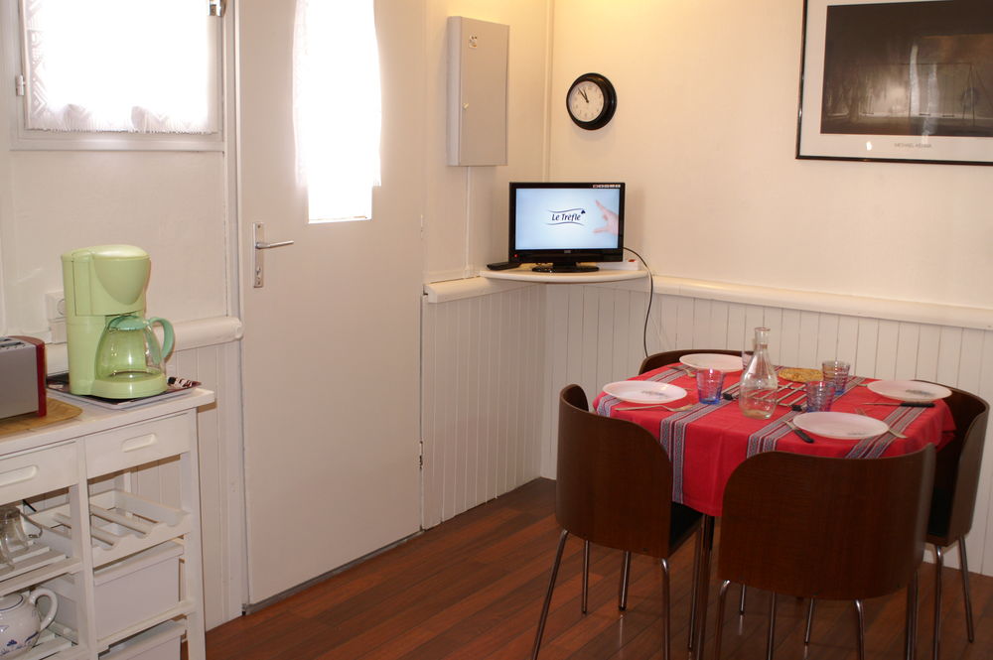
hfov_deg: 49.6
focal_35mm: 39
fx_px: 1075
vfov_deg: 34.2
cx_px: 496
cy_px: 330
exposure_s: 1/60
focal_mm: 26
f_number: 4.5
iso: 400
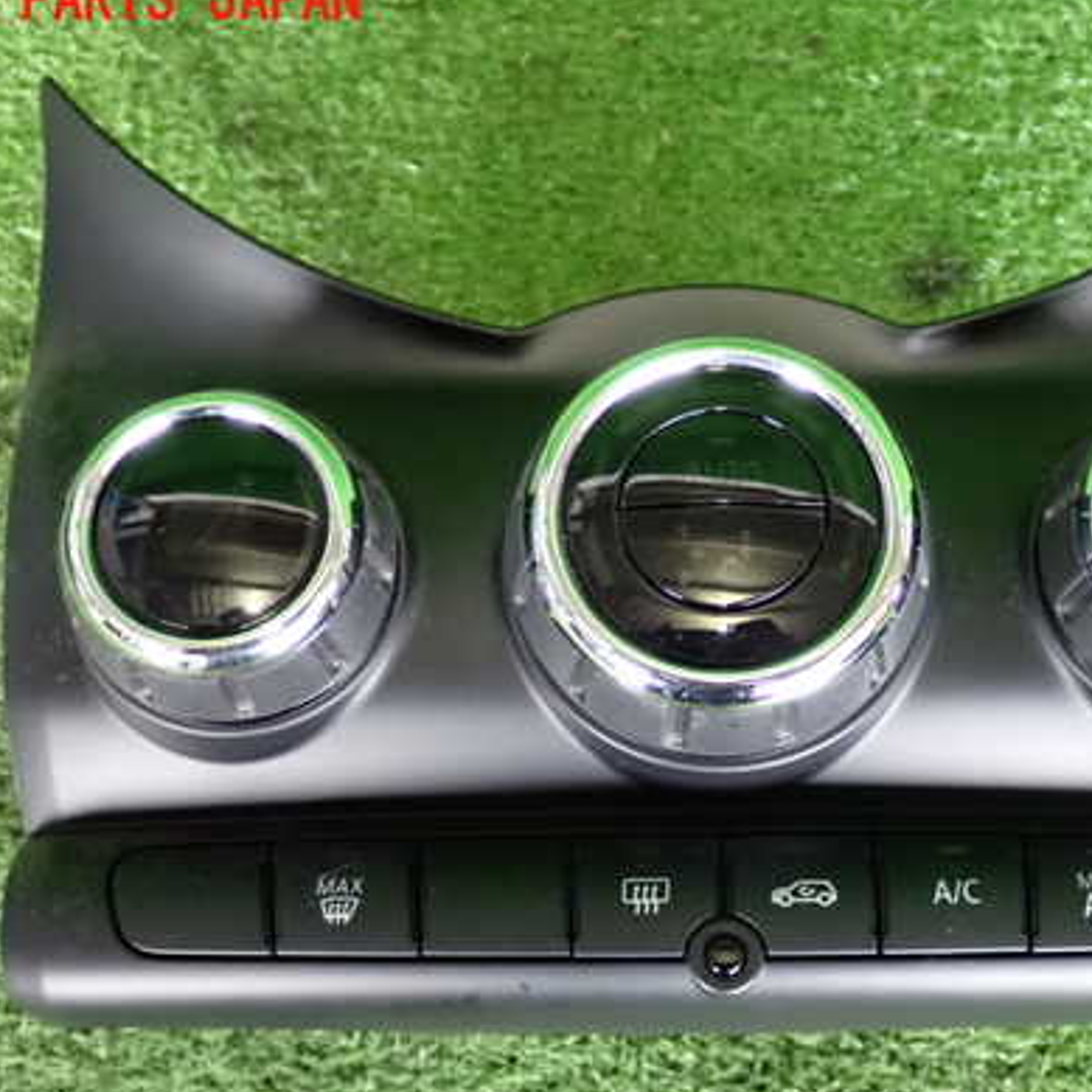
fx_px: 2141
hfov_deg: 28.5
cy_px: 598
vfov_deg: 28.6
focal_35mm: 60
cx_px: 693
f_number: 2.9
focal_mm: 7.84
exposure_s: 1/40
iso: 1250
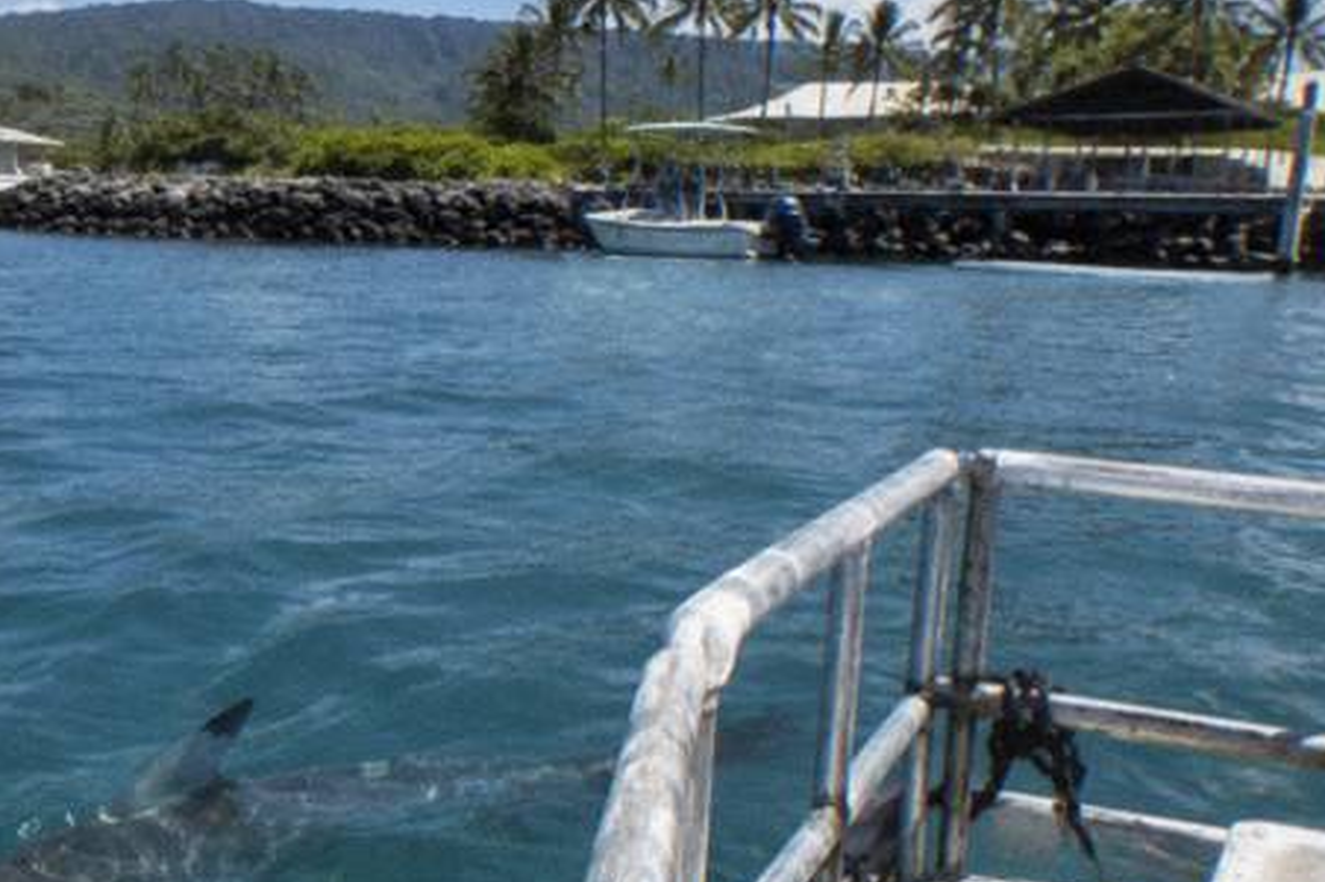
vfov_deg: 15.6
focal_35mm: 87
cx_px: 582
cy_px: 716
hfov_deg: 23.4
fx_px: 3200
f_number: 11
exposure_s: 1/100
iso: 200
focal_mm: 49
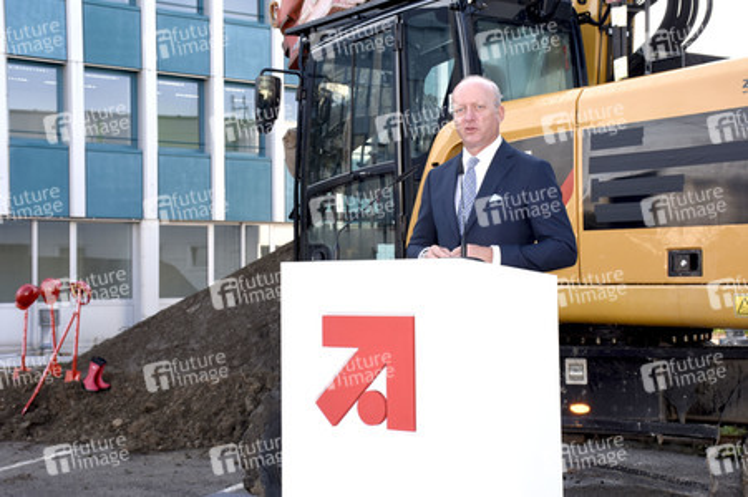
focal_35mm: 57
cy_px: 248
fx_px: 1183
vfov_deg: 23.7
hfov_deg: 35.1
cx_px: 374
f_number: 8
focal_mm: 38
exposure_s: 1/160
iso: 400
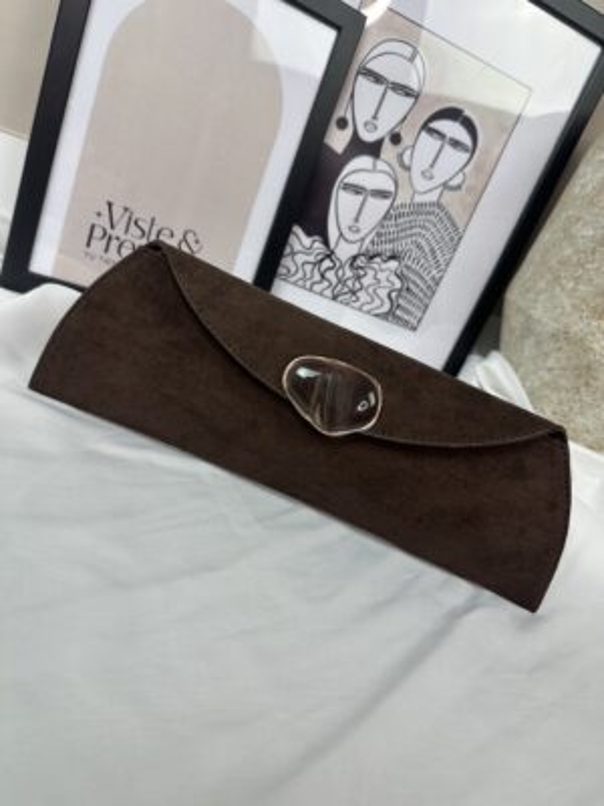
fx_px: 558
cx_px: 302
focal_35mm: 24
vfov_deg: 71.6
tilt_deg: -20.8
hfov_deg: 56.8
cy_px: 403
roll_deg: -25.1
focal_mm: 6.86
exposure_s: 1/100
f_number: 1.78
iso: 80
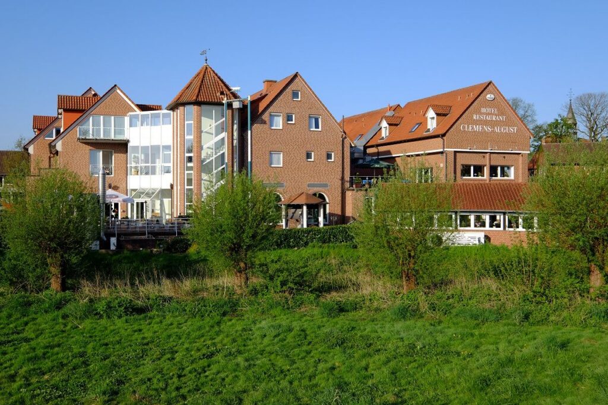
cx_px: 304
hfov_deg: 53.1
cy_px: 202
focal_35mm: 36
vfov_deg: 36.9
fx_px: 608
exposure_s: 1/250
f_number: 9
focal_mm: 24
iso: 200
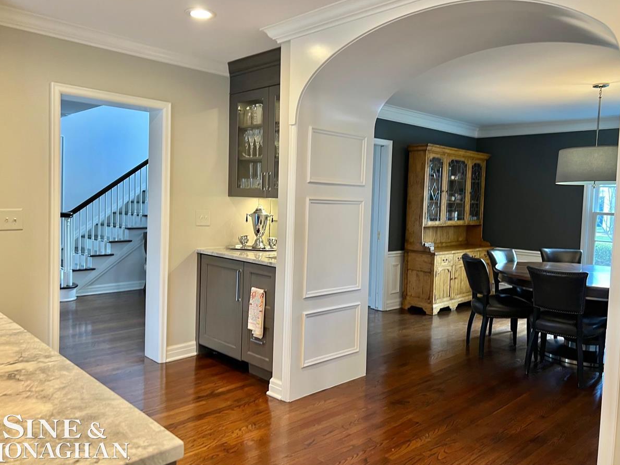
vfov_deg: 49.7
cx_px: 309
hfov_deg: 63.5
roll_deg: -1.7
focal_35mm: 28
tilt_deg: -4.0
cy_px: 230
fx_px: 501
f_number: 1.5
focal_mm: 5.7
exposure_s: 1/60
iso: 100
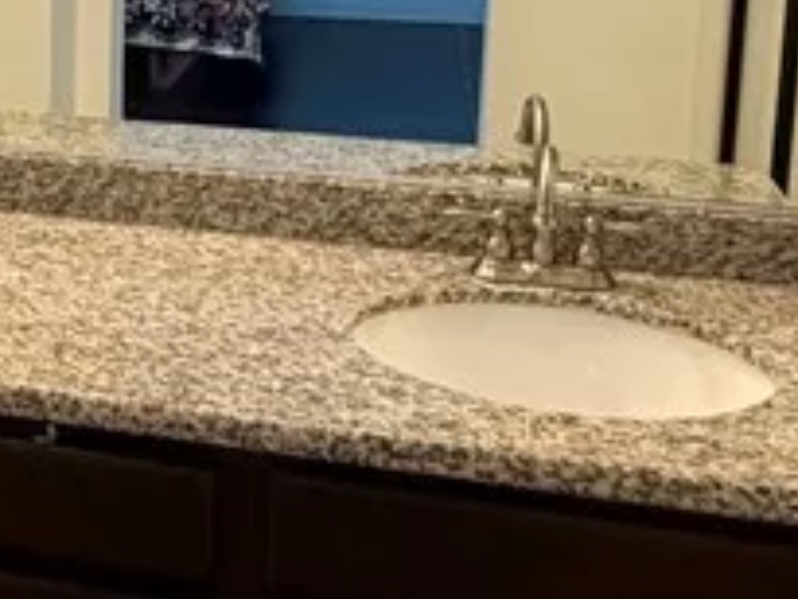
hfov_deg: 25.6
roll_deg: +0.6
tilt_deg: -9.3
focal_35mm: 70
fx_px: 1615
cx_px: -97
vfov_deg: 20.4
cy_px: 0
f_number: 2.2
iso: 320
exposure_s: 1/120
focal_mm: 2.22
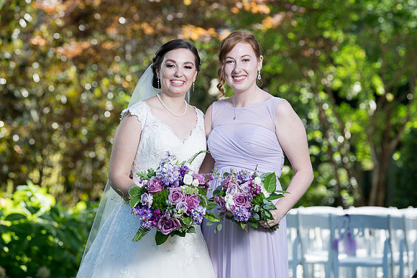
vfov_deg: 5.8
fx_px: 2726
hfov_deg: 8.7
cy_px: 114
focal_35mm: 235
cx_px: 206
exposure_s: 1/200
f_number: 5.6
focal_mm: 200
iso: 160
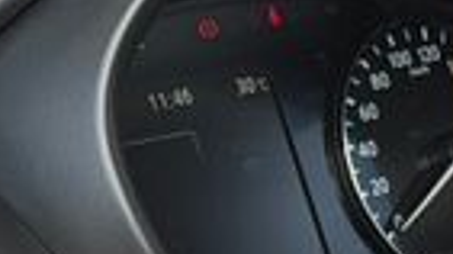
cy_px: 376
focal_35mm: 285
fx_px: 3420
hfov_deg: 7.3
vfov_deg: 4.2
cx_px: 890
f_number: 1.78
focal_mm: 6.76
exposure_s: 1/429
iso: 64
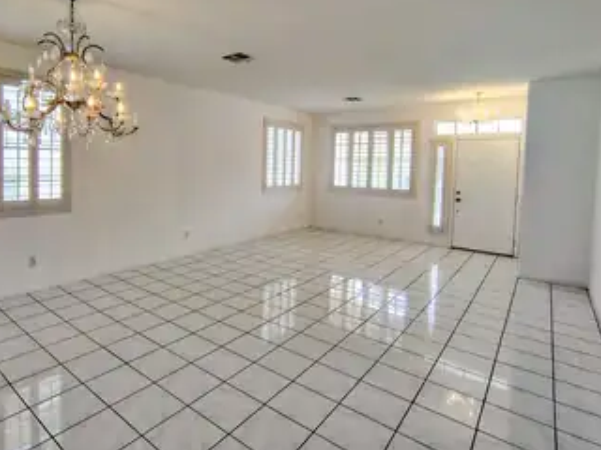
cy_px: 176
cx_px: 229
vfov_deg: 65.2
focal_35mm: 20
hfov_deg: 80.4
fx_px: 347
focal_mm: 2.13
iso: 183
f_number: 2.2
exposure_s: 1/60
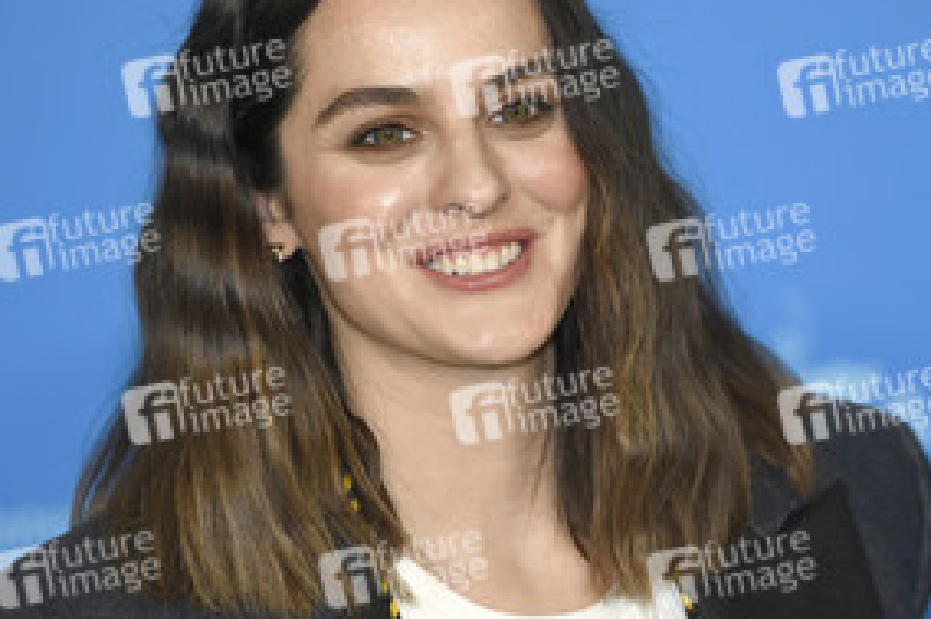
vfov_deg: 4.3
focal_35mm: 318
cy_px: 324
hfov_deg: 6.5
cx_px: 447
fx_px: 8219
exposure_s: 1/400
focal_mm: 200
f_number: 3.5
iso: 640
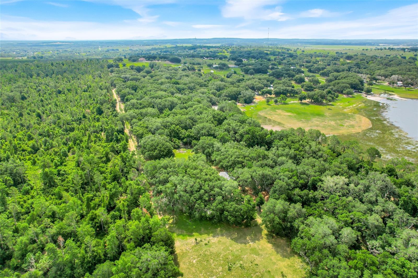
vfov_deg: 57.2
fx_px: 255
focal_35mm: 22
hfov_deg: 78.6
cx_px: 209
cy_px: 139
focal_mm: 8.38
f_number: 2.8
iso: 110
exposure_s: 1/250
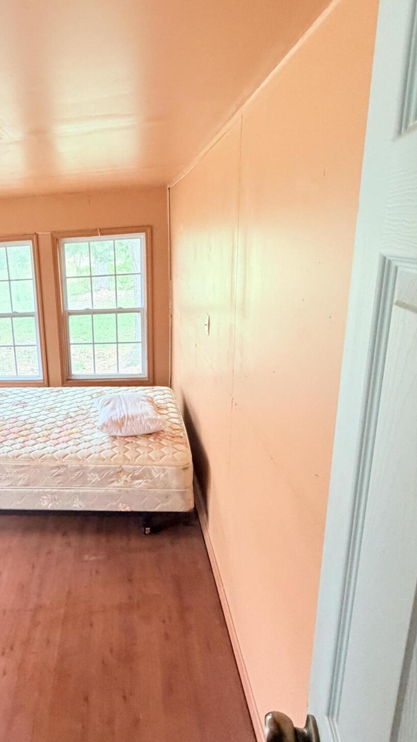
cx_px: 72
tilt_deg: -15.2
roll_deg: +3.8
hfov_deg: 49.8
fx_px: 413
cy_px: 348
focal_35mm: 21
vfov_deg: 83.7
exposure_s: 1/62
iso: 320
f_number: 2.2
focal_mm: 2.22
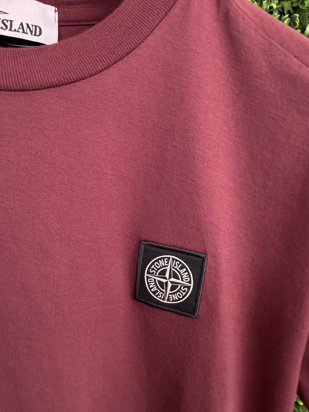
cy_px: 206
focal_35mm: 24
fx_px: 286
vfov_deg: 71.6
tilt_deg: -7.1
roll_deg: -0.9
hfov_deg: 56.8
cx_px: 154
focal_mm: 2.22
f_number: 2.2
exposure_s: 1/60
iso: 320
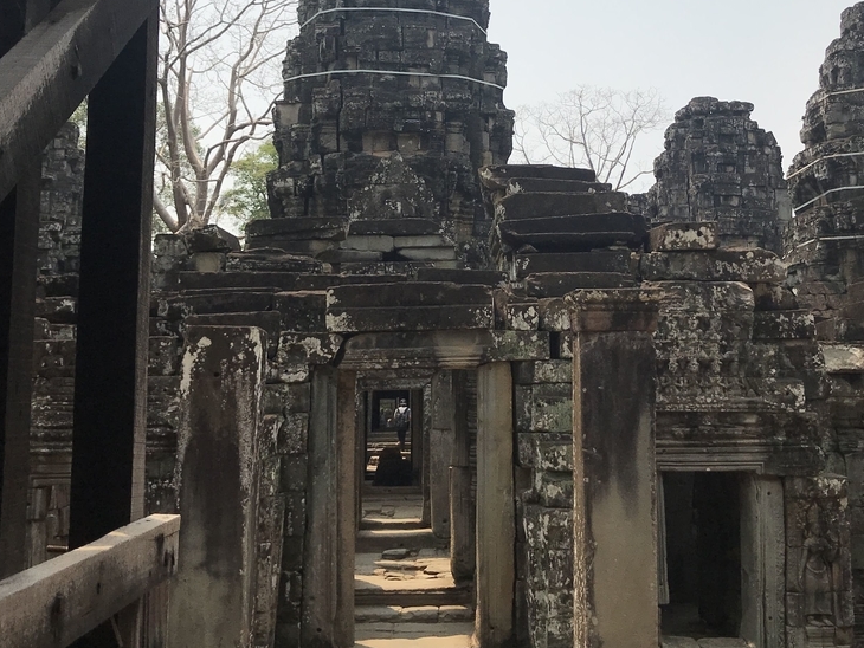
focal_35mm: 46
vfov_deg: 31.4
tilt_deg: +10.0
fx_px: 1149
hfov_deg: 41.2
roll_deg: +1.9
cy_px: 231
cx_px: 482
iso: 20
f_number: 1.8
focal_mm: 3.99
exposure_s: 1/4000
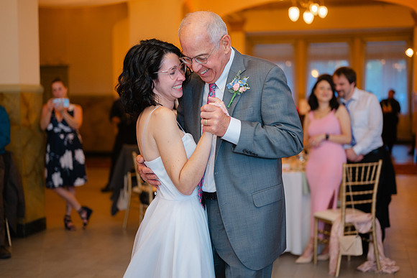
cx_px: 208
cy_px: 139
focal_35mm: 52
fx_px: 605
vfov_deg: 25.9
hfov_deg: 38.0
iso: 320
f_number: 1.8
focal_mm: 50
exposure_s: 1/125
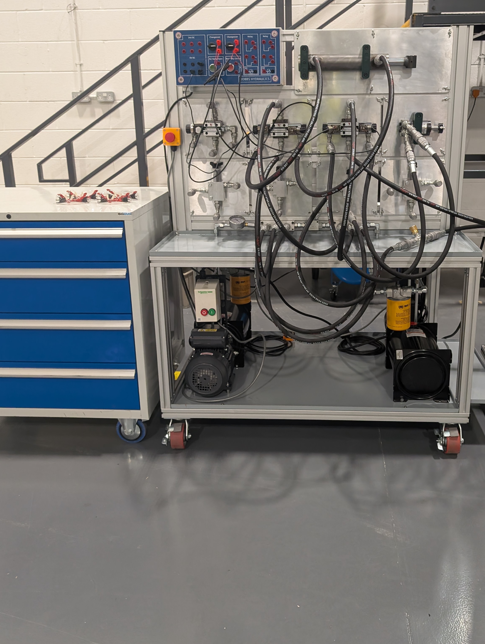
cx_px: 292
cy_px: 294
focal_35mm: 32
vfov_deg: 56.7
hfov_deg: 44.0
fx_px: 596
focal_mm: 6.9
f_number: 1.68
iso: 1217
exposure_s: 1/184
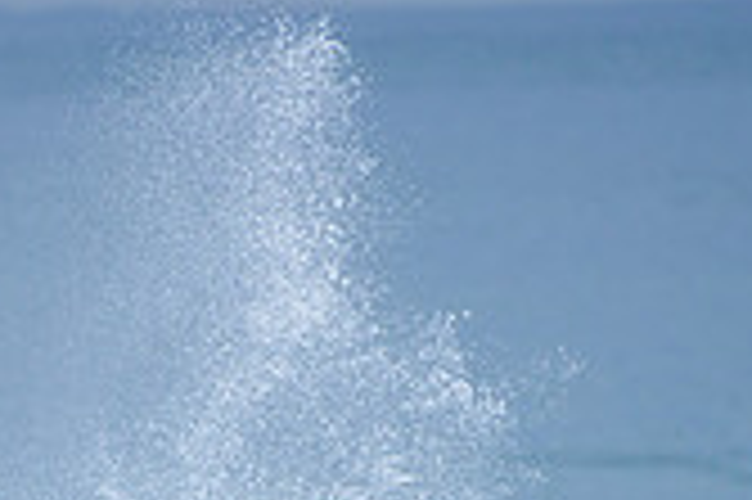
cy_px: 786
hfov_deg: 1.2
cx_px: 108
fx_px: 36310
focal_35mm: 1740
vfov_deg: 0.8
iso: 250
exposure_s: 1/2000
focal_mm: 500
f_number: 5.6
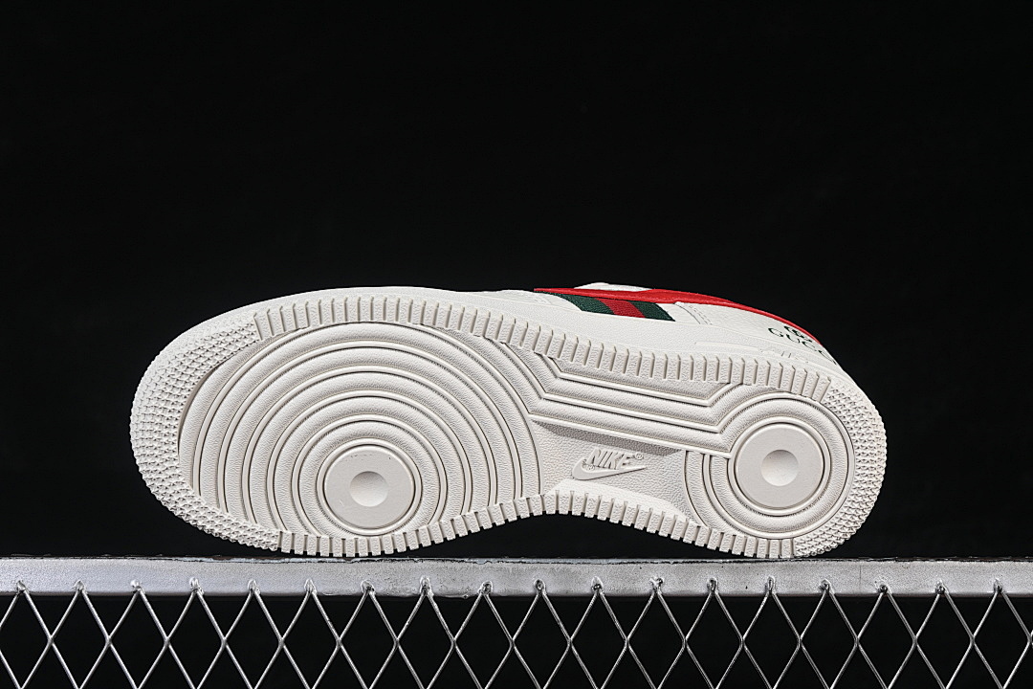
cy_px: 344
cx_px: 516
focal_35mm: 75
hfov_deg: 27.0
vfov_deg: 18.2
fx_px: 2152
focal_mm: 50
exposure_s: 1/80
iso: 160
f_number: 8
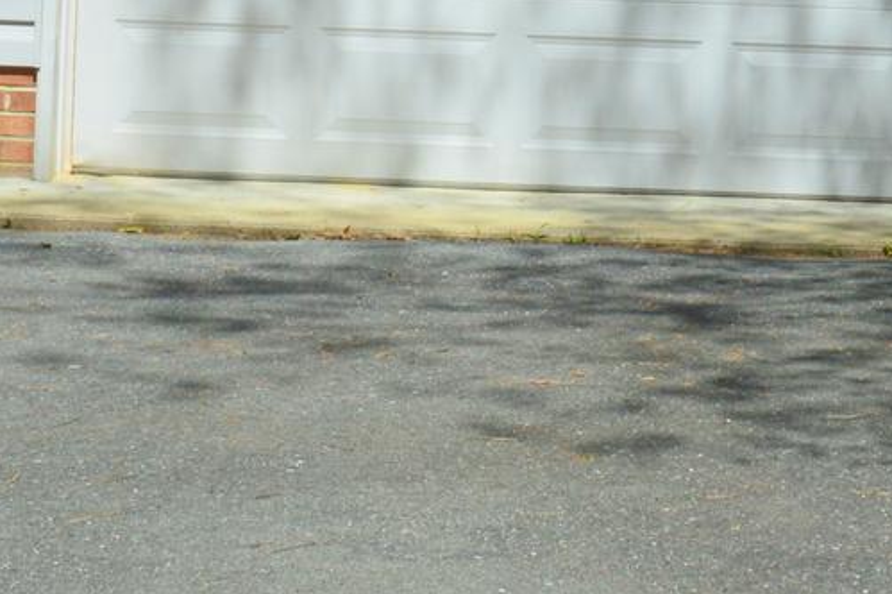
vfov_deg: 8.1
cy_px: -618
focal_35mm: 160
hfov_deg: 12.8
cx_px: 770
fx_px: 3962
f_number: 11
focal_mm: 26
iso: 360
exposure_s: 1/500
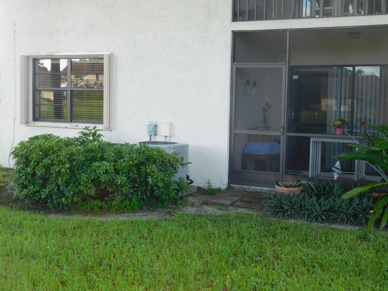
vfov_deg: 29.1
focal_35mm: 50
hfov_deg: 38.2
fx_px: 560
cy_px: 146
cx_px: 194
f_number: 4.1
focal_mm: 8.9
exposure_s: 1/40
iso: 125
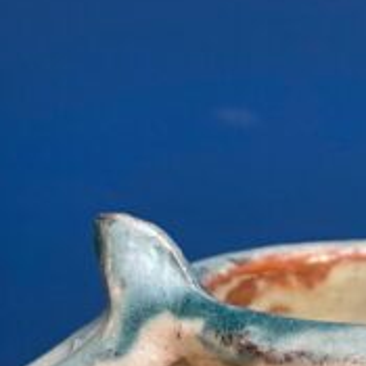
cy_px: 334
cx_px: 215
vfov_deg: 9.8
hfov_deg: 9.8
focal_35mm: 178
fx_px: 2129
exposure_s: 1/50
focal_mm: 70
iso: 1250
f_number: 2.8
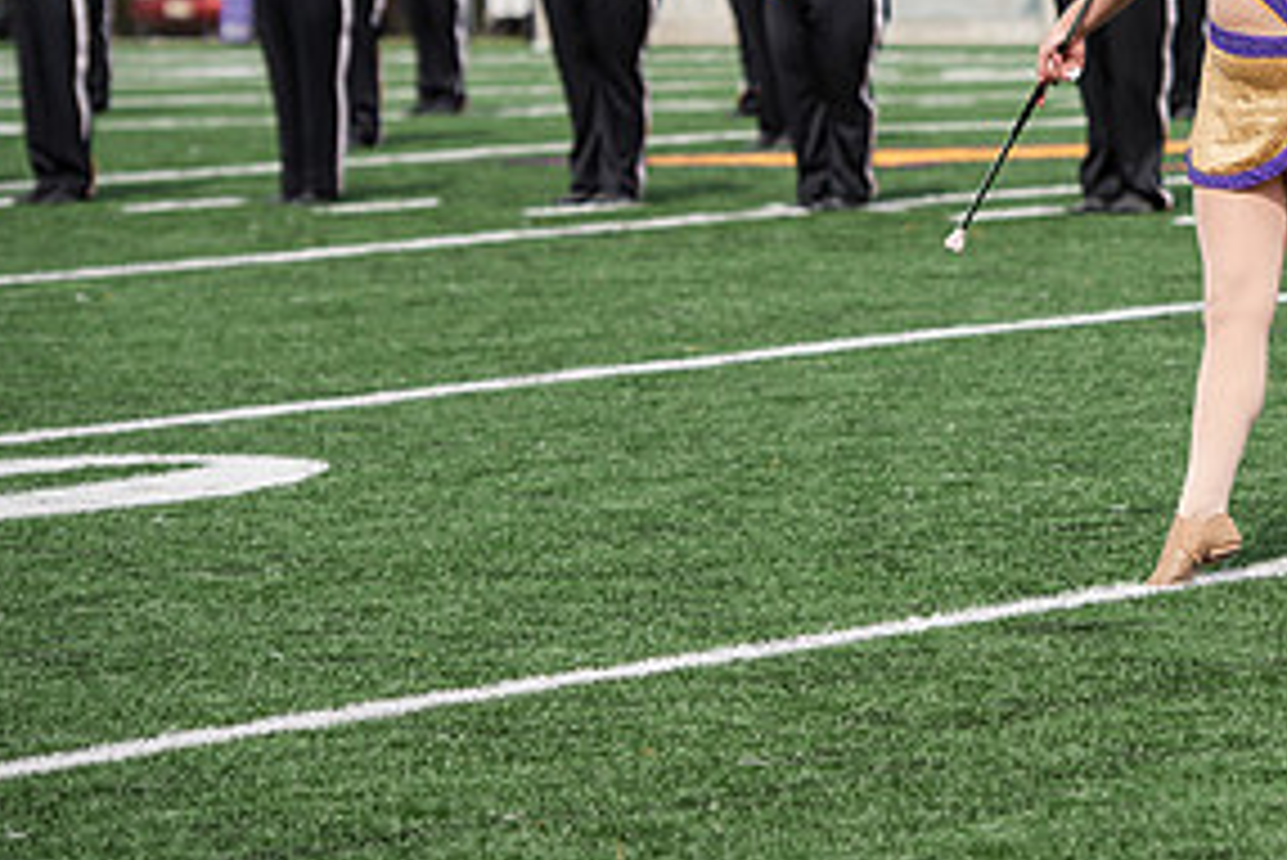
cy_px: 52
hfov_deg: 8.4
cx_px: 1202
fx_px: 8691
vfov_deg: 5.7
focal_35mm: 243
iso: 160
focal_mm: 120
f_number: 4.5
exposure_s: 1/1250
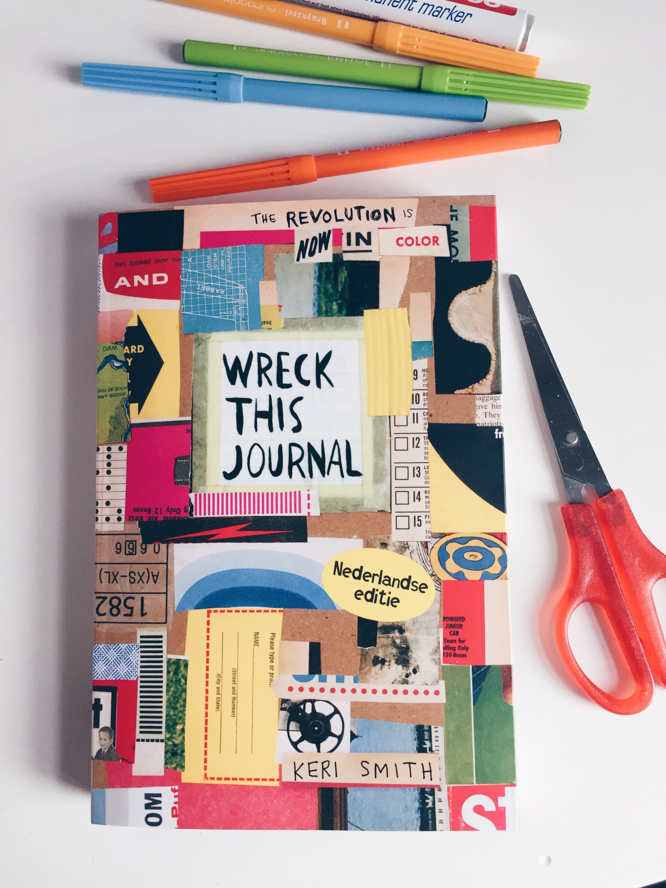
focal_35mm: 29
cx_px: 333
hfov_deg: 48.2
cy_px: 444
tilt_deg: -83.8
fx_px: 744
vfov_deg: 61.7
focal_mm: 4.15
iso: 40
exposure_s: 1/33
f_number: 2.2
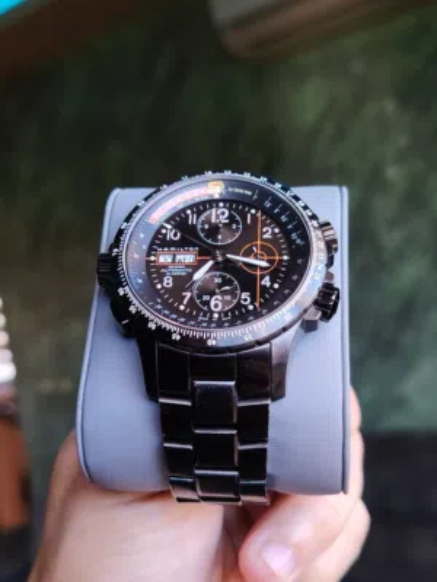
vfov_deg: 39.7
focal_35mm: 48
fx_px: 808
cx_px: 218
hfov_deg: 30.3
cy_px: 291
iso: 252
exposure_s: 1/33.3
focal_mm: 5.25
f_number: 1.75
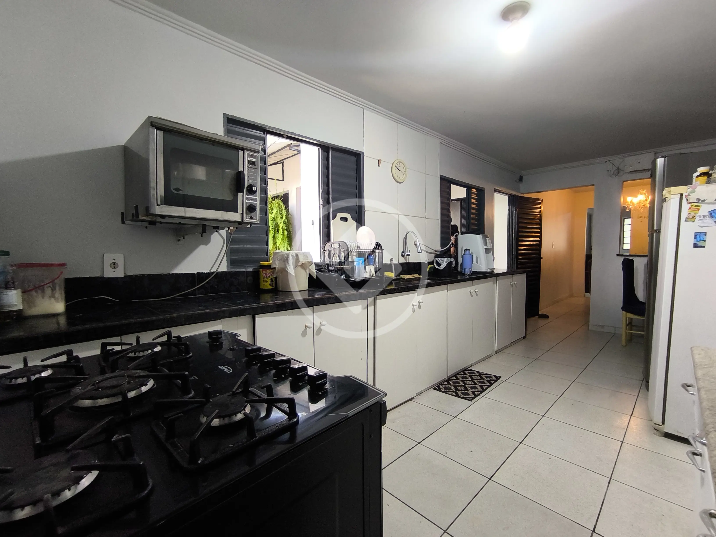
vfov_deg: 78.1
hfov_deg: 94.5
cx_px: 358
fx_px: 331
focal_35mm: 16
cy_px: 268
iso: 200
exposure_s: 1/60
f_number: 2.2
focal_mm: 1.65
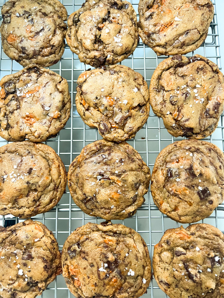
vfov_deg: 67.3
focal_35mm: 26
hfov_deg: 53.1
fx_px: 224
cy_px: 149
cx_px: 112
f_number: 1.5
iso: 400
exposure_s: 1/60
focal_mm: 5.7
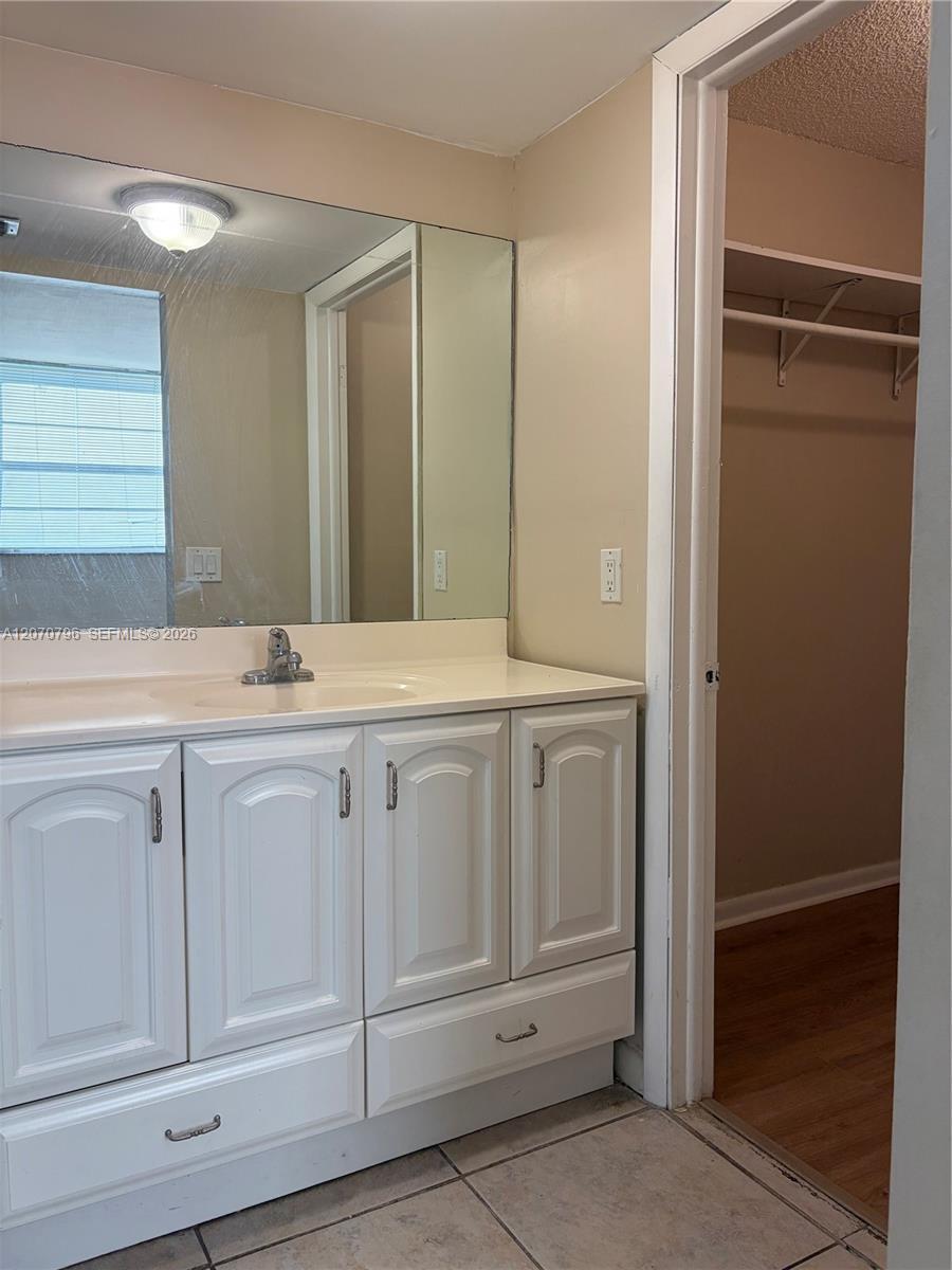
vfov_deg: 67.3
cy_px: 635
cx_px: 476
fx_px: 953
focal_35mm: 26
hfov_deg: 53.1
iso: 125
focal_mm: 5.96
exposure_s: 1/166
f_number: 1.6
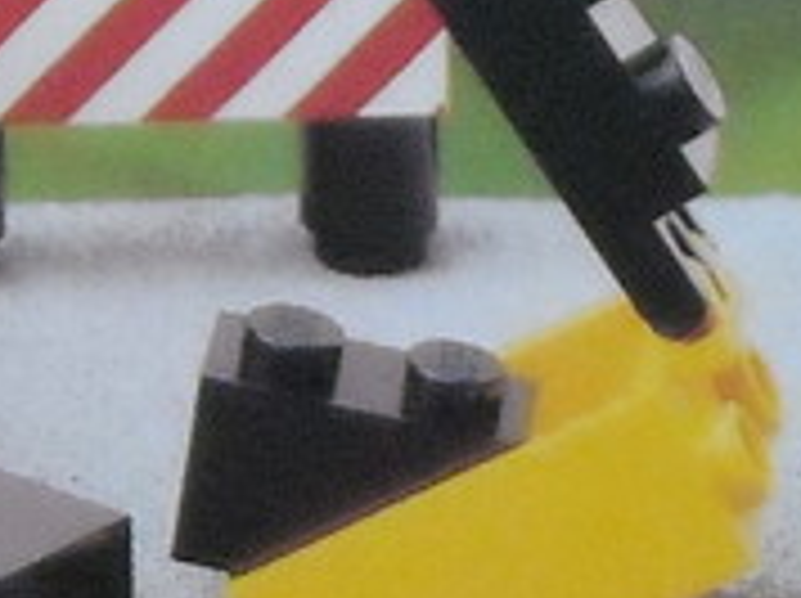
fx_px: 11000
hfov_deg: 4.2
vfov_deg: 3.1
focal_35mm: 476
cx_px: -238
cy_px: 119
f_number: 4.4
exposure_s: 1/250
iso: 800
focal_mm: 15.32
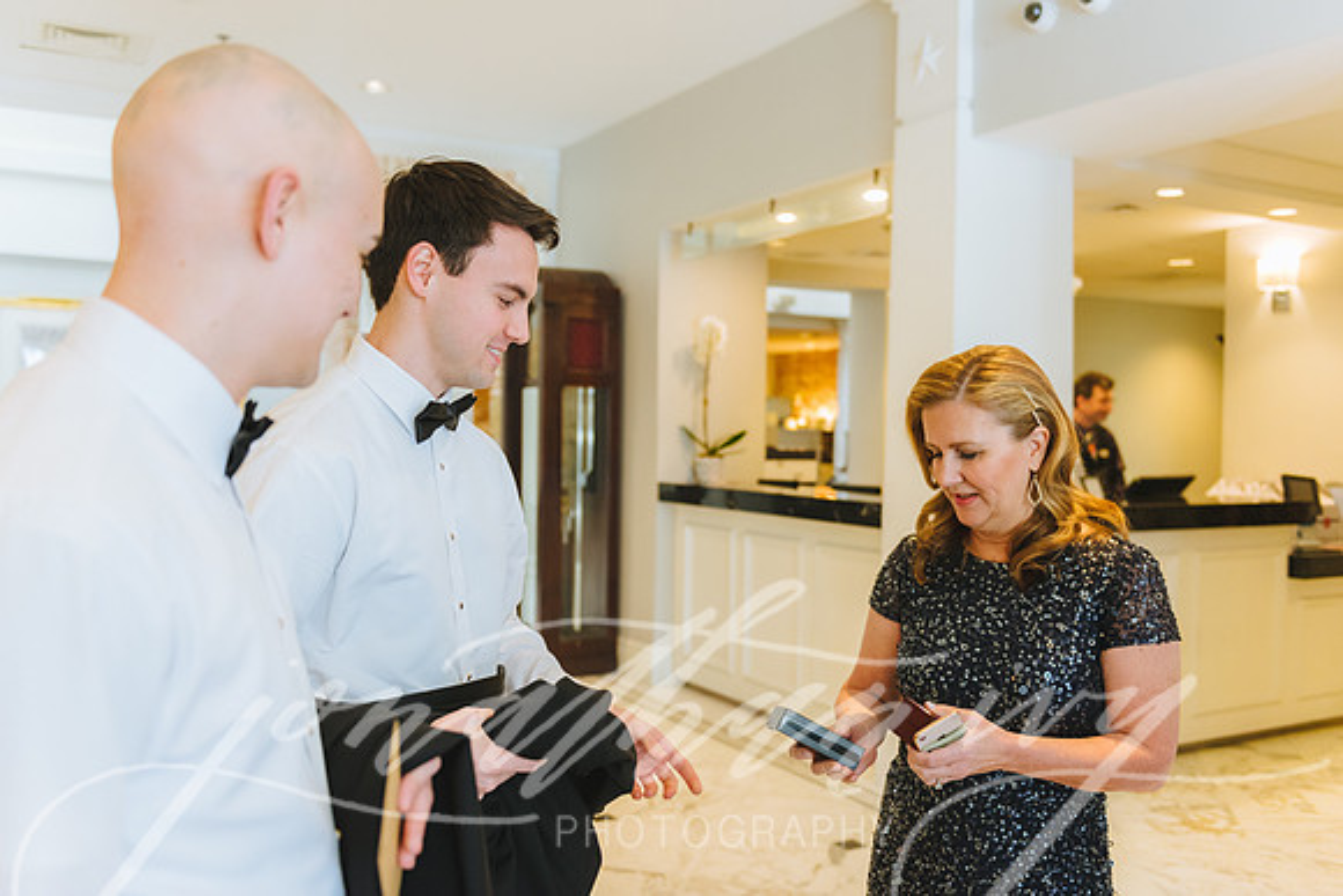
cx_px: 672
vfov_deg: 41.1
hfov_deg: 58.7
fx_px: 1194
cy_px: 448
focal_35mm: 32
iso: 1600
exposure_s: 1/250
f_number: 2.8
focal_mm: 32
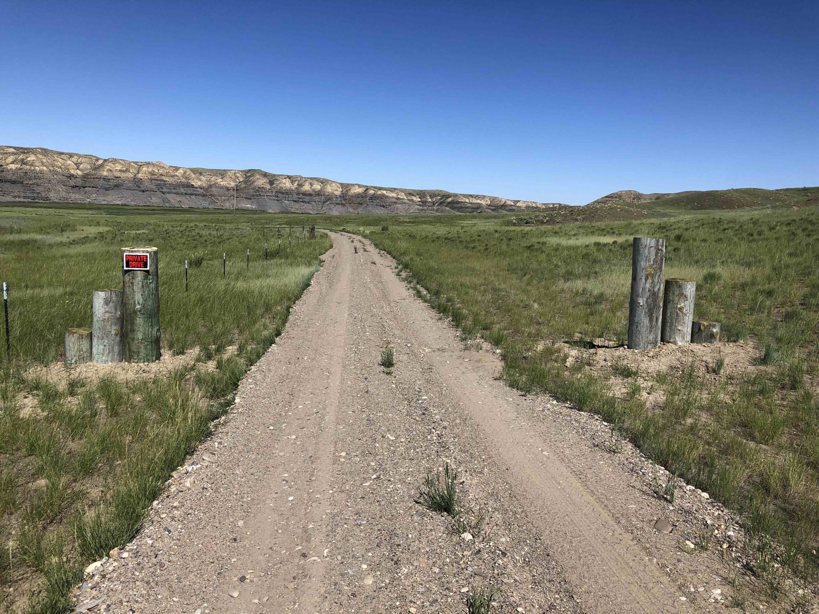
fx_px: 662
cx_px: 410
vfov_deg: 49.7
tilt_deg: -6.0
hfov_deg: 63.4
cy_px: 307
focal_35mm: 28
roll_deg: -2.0
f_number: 1.8
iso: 25
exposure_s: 1/3247
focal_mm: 3.99
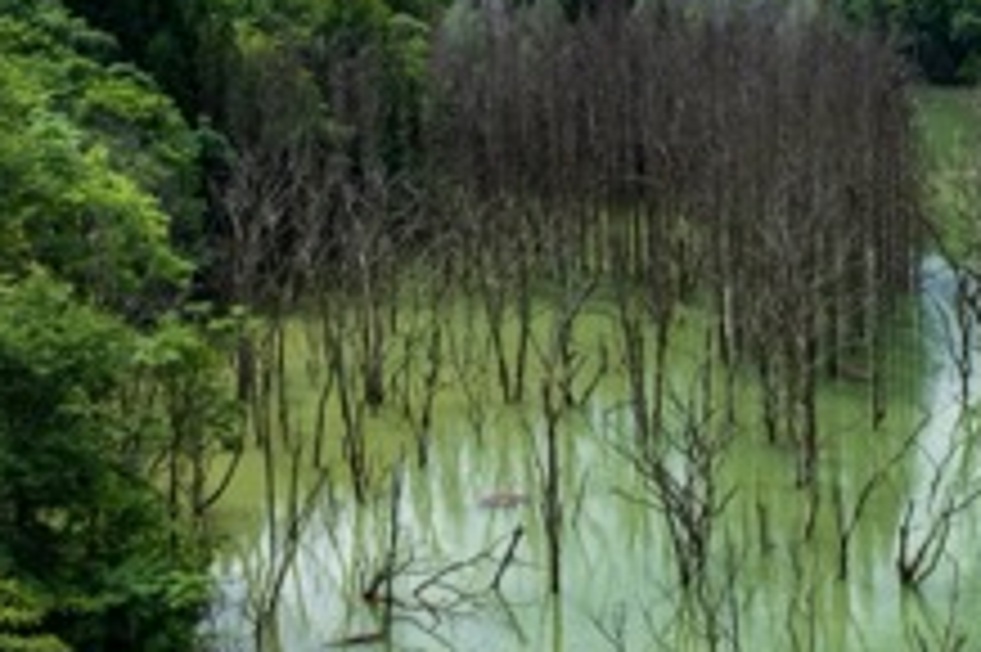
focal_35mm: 64
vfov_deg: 20.8
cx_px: 814
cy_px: 76
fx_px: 1743
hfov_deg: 30.5
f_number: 3.6
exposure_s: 1/1250
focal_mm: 19.6
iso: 200
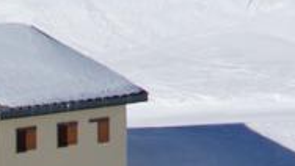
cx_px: -144
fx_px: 8789
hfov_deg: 1.9
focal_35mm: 1123
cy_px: 404
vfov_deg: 1.1
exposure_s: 1/320
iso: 100
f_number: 11
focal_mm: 150
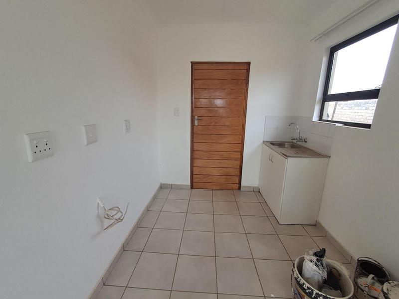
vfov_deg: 78.1
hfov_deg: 94.5
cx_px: 200
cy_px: 150
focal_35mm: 16
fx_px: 184
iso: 40
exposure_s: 1/118
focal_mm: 1.64
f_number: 2.2
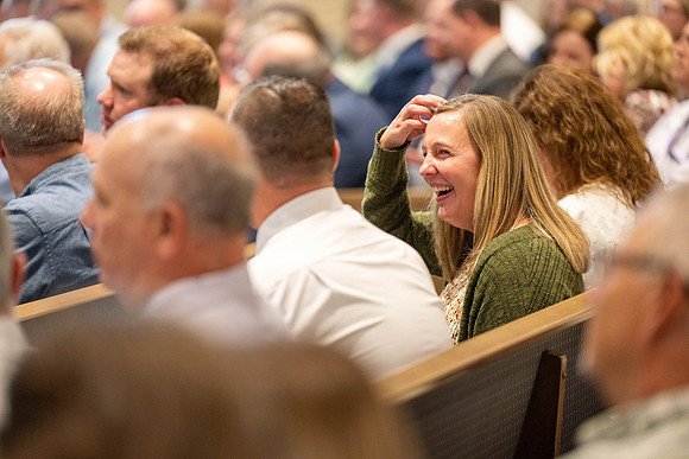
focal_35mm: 200
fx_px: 3828
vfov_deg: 6.9
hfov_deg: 10.3
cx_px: 344
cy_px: 230
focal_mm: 200
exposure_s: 1/160
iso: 4000
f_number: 2.8
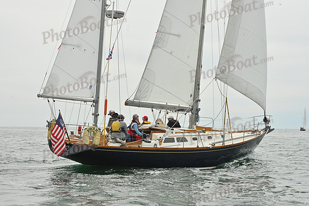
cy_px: 107
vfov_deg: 17.3
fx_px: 678
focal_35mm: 79
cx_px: 158
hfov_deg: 25.7
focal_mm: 70
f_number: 11
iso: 320
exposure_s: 1/800
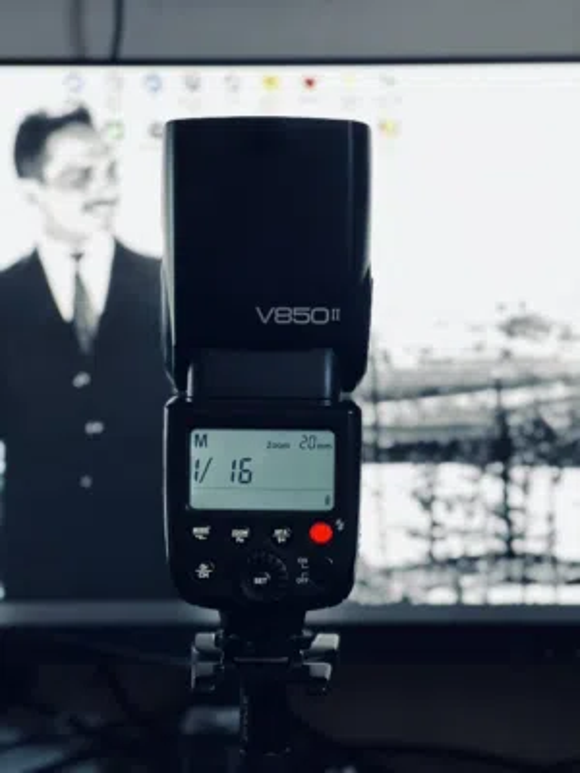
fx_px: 1720
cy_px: 386
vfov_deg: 25.3
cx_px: 290
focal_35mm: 77
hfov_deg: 19.1
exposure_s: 1/24
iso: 400
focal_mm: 9
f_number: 2.8
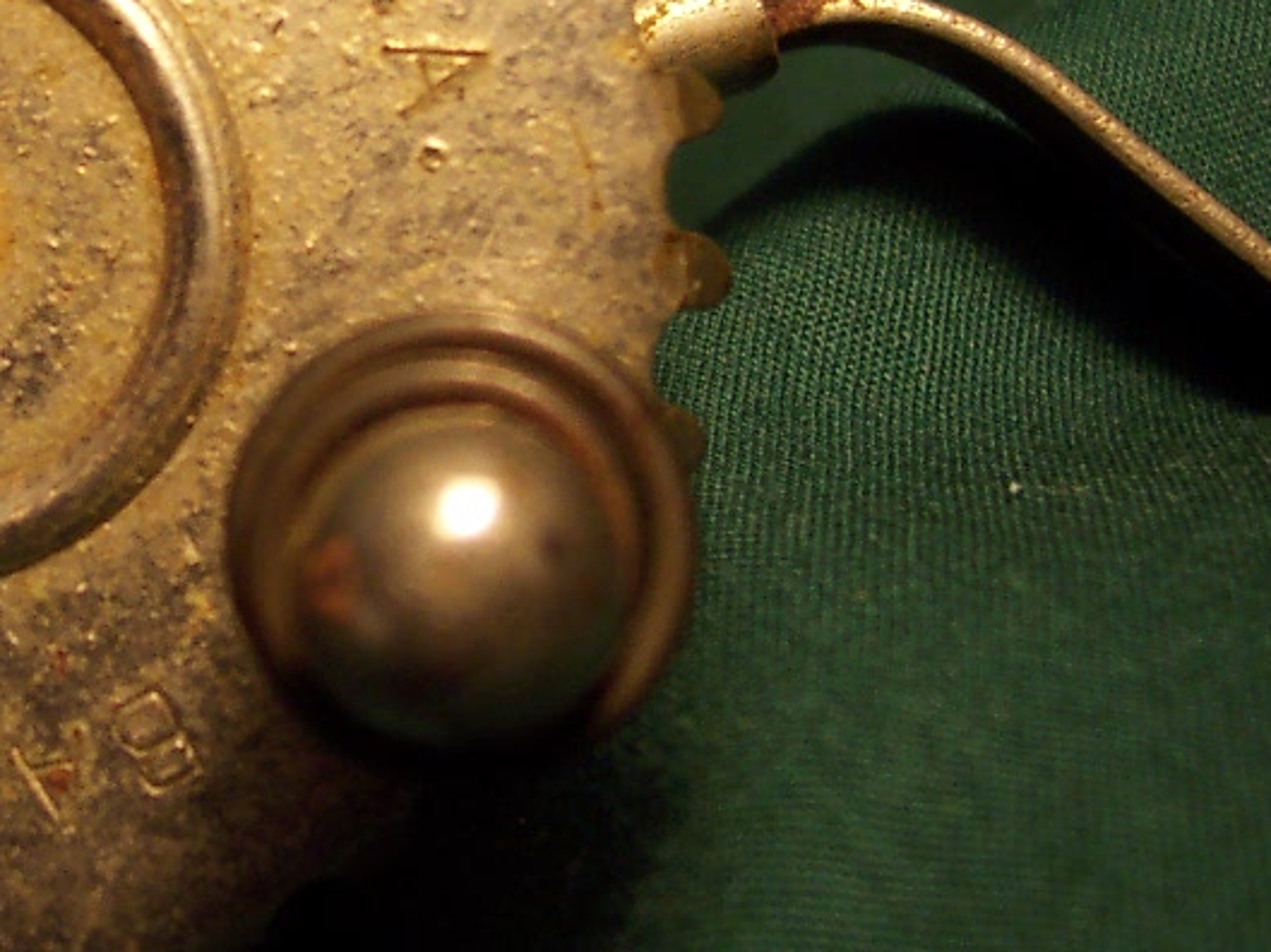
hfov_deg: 23.0
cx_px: 284
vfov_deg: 17.4
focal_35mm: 84
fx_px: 3082
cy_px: 168
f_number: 2.8
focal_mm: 5.6
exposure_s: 1/90
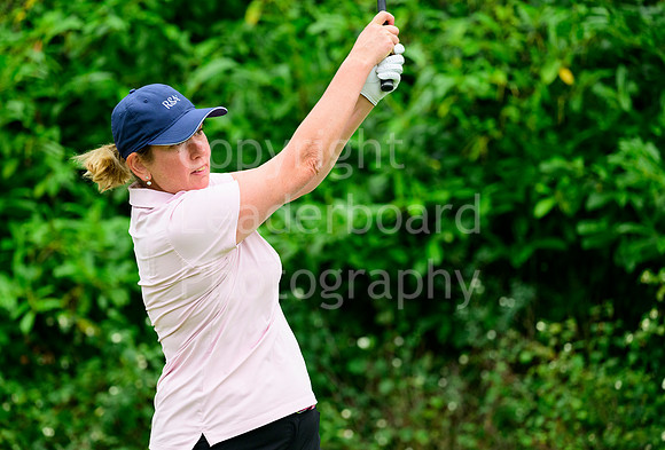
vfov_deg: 4.9
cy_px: 238
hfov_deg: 7.3
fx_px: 5218
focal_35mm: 281
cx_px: 273
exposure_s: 1/2000
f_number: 5
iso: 2000
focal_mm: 240
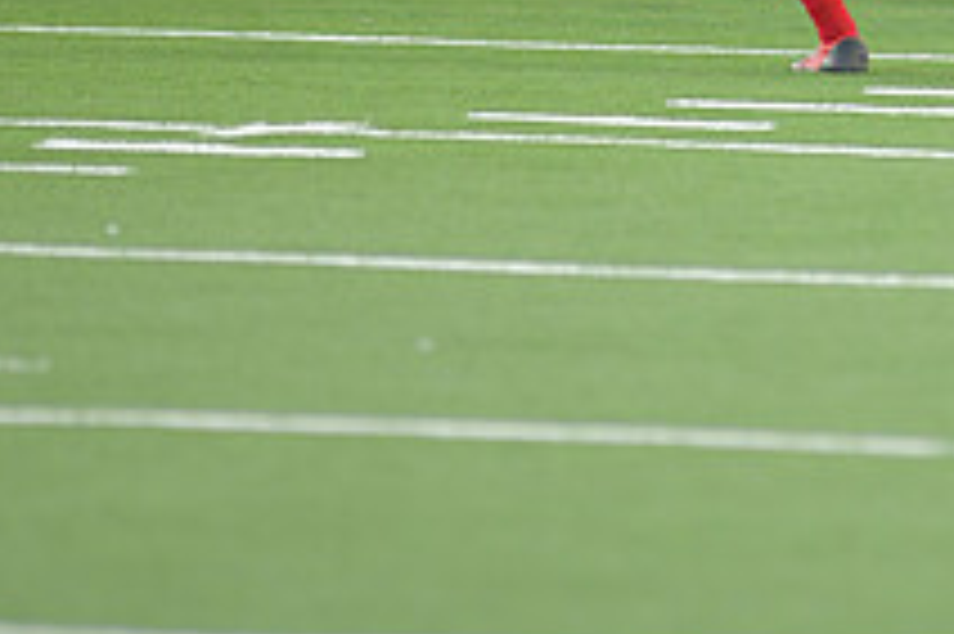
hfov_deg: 2.5
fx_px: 21739
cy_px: -196
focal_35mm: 821
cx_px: 1035
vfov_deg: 1.7
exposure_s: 1/1250
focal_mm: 300
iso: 1100
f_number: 3.5
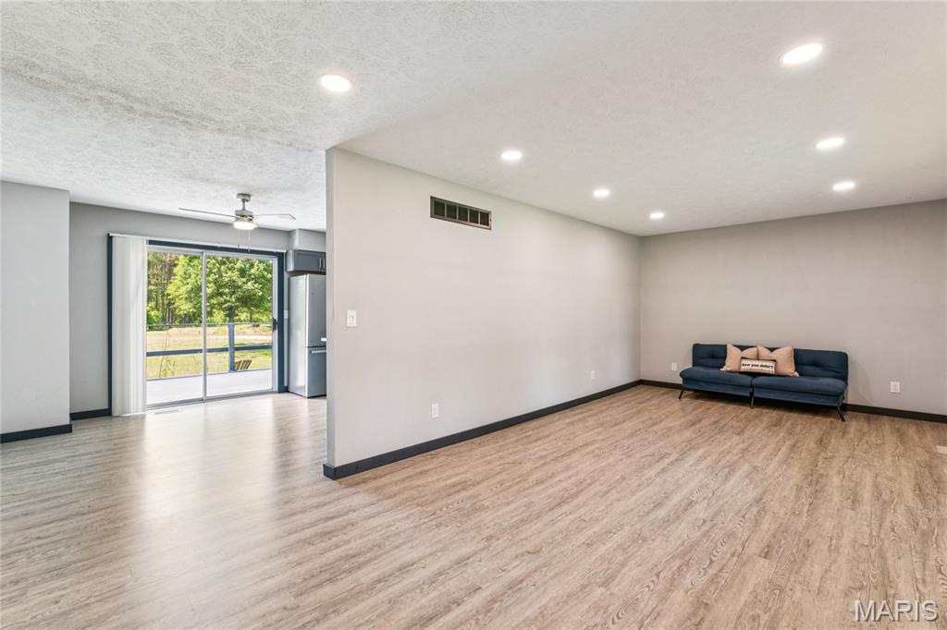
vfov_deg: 74.1
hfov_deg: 97.1
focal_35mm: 16
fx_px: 418
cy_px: 315
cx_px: 474
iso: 320
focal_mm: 15.9
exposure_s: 1/6
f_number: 13
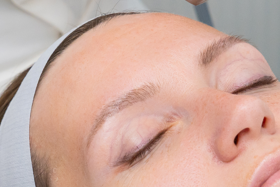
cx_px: 209
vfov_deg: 6.0
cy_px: 24
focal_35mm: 230
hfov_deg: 8.9
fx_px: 1789
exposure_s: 1/250
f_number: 5.6
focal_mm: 54
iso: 800
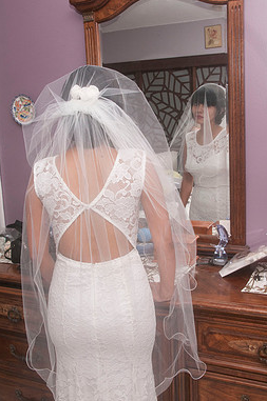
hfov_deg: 34.1
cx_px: 147
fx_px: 435
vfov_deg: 49.6
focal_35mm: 39
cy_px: 194
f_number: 11
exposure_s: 1/250
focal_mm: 22
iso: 400
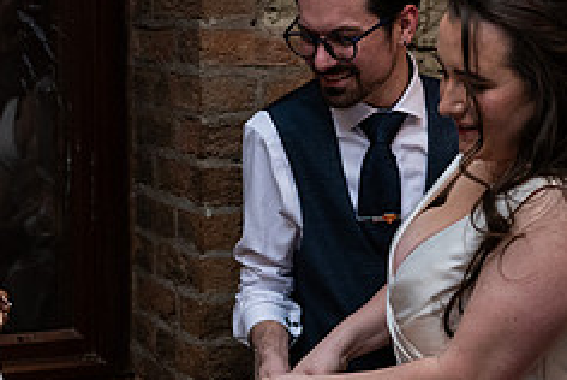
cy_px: 336
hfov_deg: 18.9
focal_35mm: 108
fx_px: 1703
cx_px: 214
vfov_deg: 12.6
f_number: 3.5
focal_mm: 44
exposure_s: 1/160
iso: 800
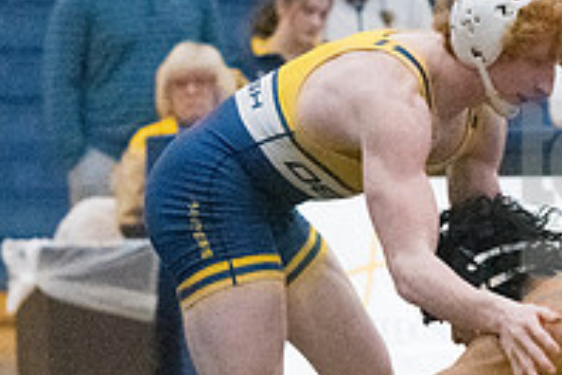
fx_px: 8383
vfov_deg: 2.6
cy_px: 205
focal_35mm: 537
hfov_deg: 3.8
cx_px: 607
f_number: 4.5
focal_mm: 122
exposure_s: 1/1250
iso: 8000
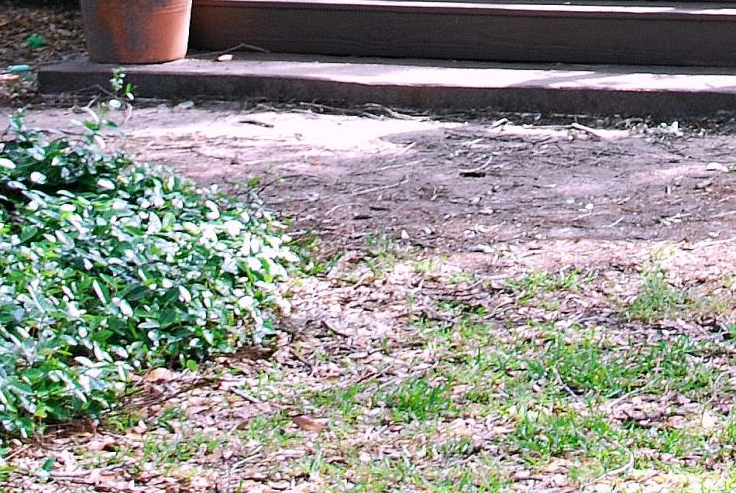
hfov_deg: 12.4
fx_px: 3379
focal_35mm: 165
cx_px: 595
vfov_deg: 8.0
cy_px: -411
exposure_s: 1/100
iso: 200
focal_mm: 27
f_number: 5.6
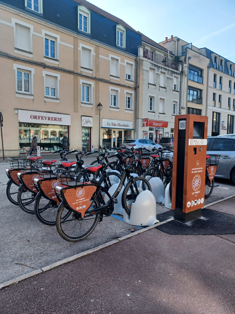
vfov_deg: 69.4
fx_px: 226
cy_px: 157
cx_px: 118
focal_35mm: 25
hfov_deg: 54.9
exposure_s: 1/169
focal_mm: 4.6
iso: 32
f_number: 1.8
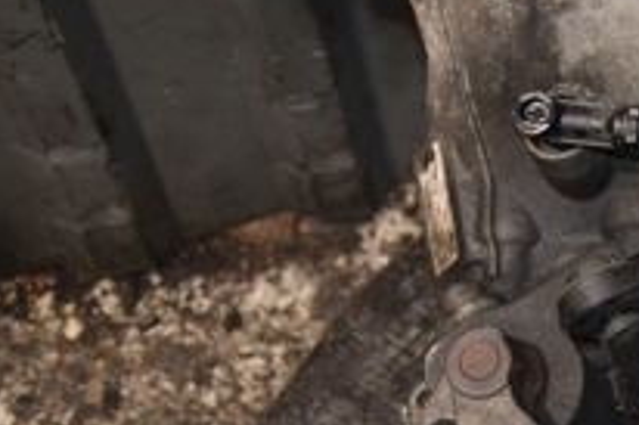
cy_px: 323
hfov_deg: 13.8
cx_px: 958
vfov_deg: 9.8
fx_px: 2483
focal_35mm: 140
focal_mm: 30
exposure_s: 1/60
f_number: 5
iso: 800
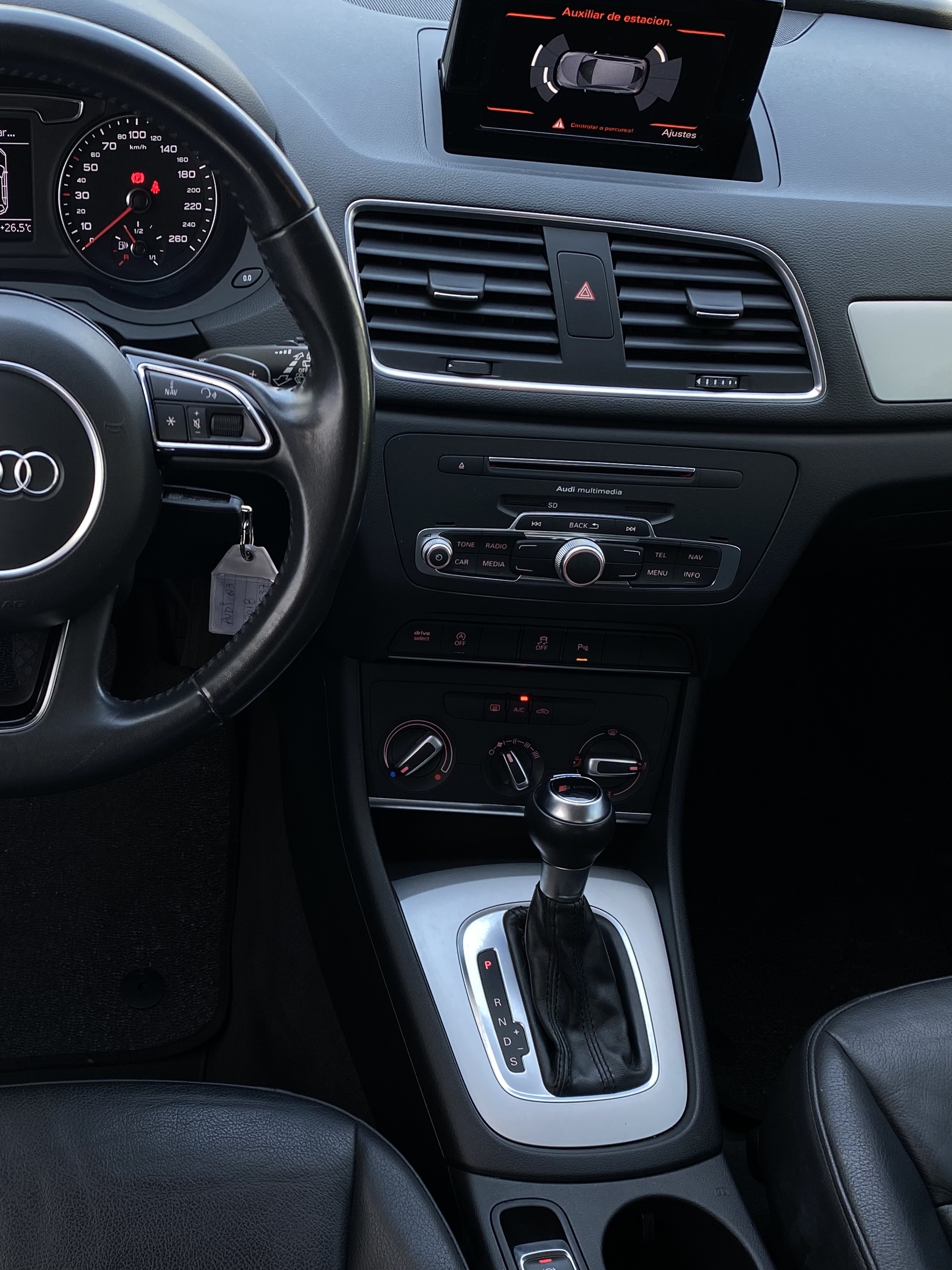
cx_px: 205
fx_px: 1430
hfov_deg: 35.7
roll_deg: -3.9
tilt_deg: -41.4
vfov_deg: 47.9
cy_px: 660
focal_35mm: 39
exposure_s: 1/100
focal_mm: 4.25
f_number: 1.8
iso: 50
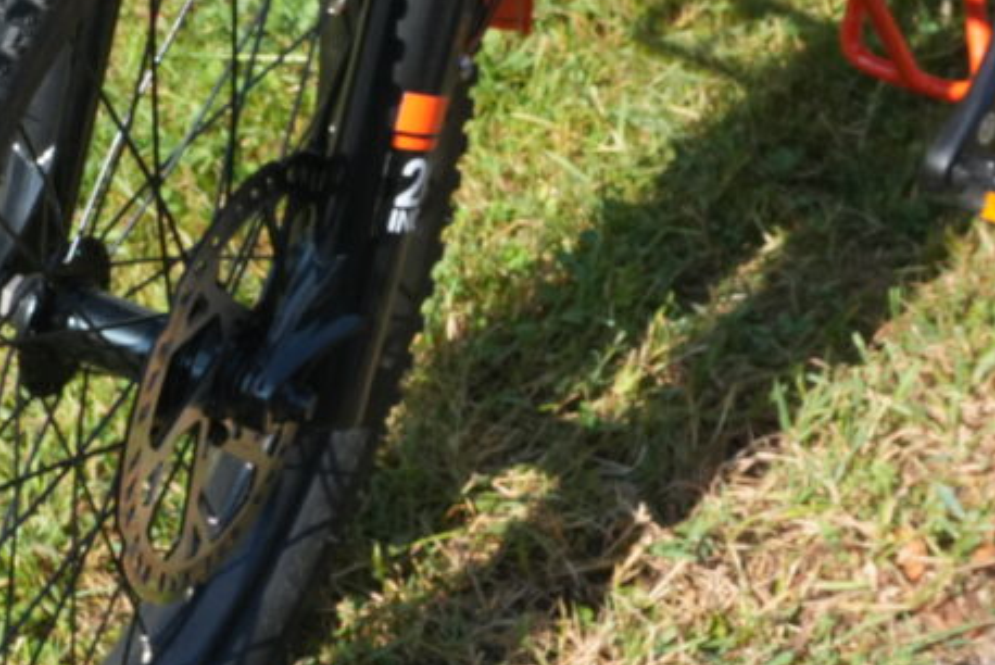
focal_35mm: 90
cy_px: 278
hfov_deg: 22.1
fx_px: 2498
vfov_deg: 15.2
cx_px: 146
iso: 640
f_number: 16
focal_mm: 23
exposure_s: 1/80
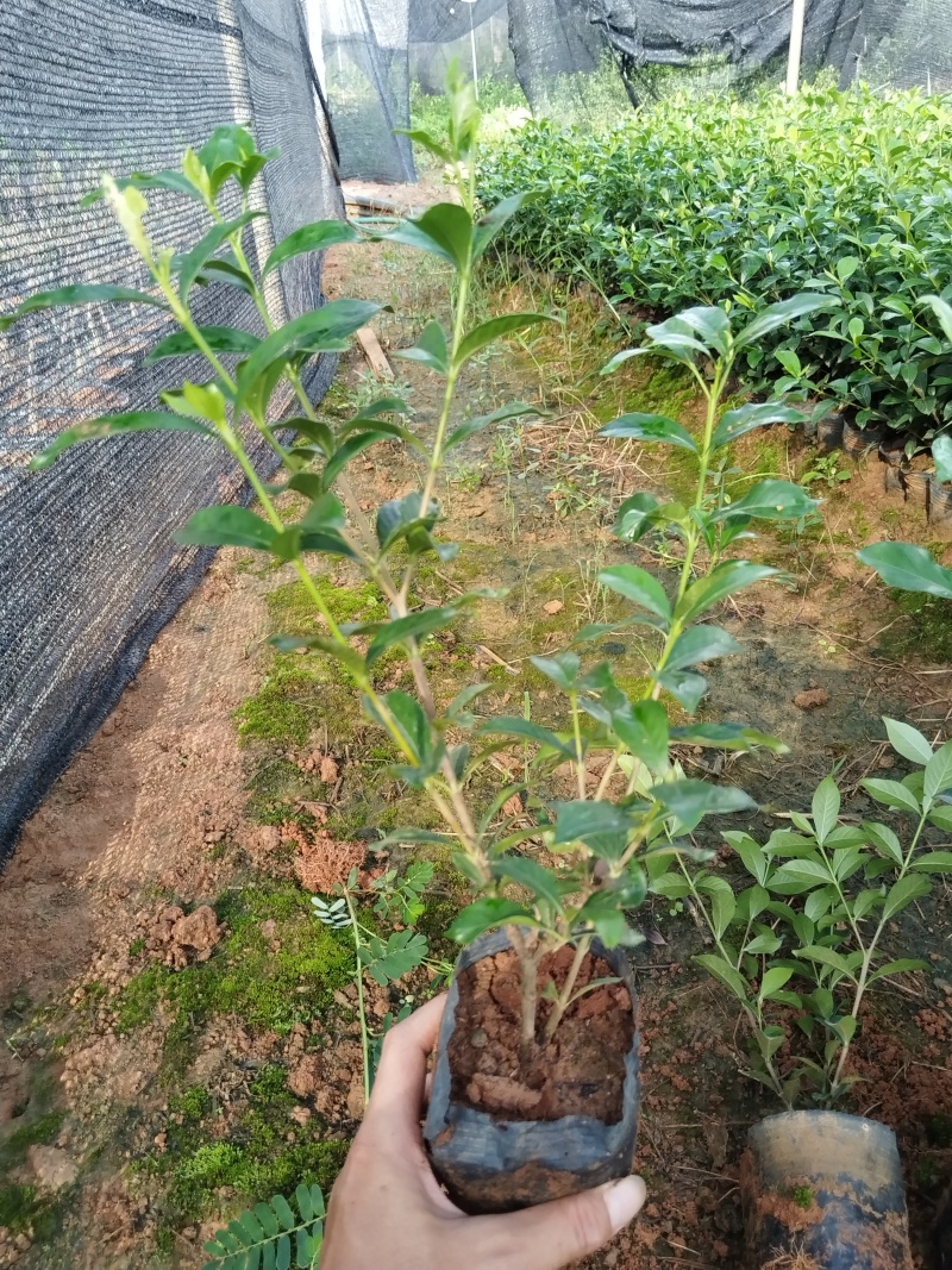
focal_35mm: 26
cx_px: 476
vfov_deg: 67.3
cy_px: 635
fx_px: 954
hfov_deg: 53.1
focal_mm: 4.95
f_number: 1.9
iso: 334
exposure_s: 1/100
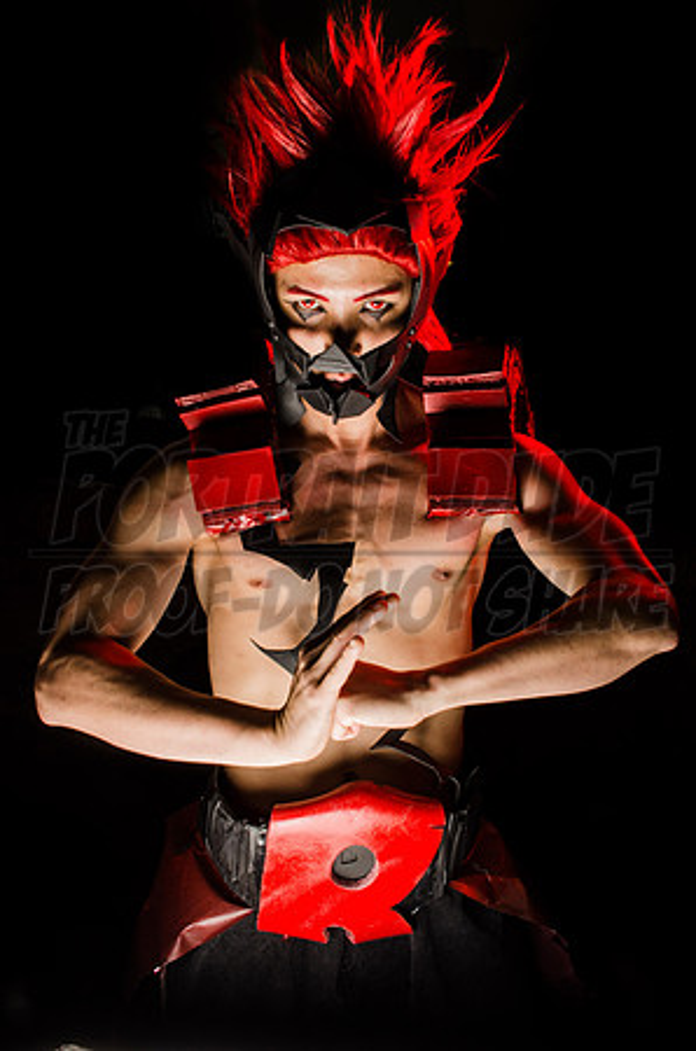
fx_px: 1180
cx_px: 348
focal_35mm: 40
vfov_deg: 48.0
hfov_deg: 32.9
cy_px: 526
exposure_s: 1/15
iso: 200
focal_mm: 27
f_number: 22
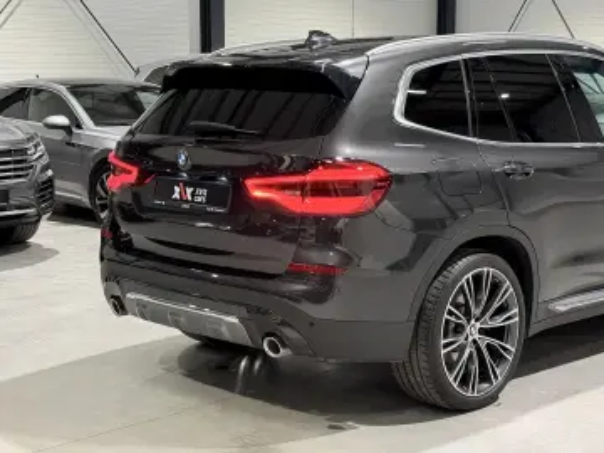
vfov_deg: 30.3
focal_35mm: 48
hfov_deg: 39.7
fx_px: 838
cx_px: 302
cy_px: 226
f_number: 1.78
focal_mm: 6.76
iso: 160
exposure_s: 1/50
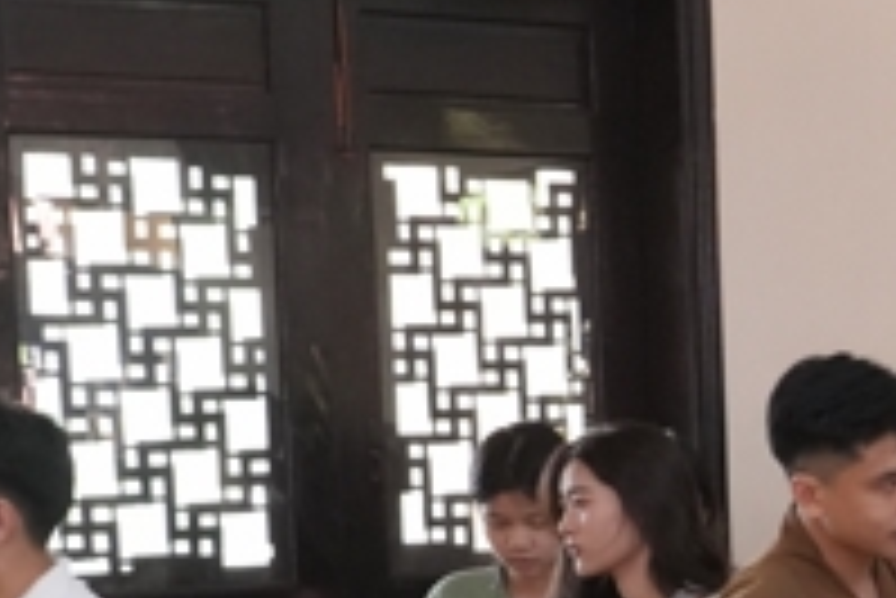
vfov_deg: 7.3
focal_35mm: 186
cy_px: 679
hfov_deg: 9.8
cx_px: 2105
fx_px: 4633
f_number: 4.5
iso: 5000
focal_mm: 38
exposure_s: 1/125
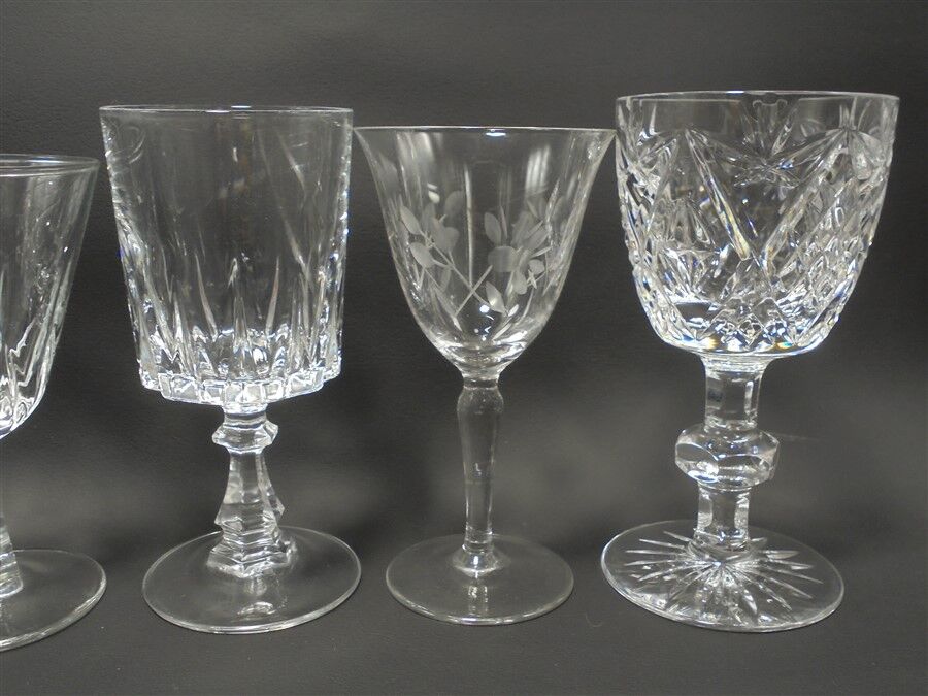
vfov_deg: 41.8
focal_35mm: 34
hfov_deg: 54.0
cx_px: 464
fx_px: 911
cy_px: 348
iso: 160
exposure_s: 1/30
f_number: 4
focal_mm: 6.1
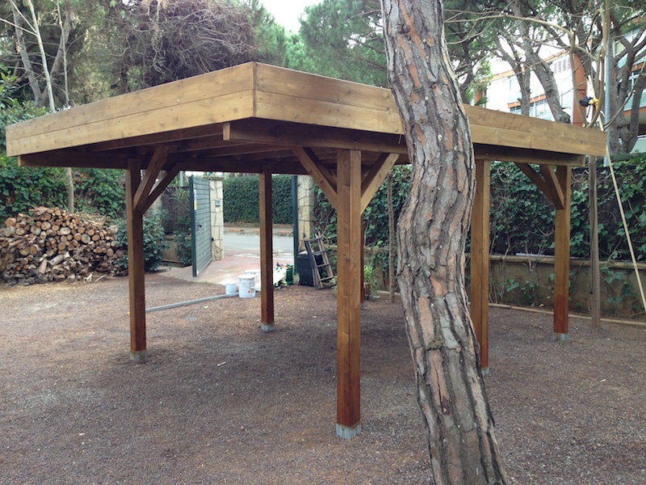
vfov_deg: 42.9
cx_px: 323
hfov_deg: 55.4
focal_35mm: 33
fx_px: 616
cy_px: 242
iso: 64
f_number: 2.4
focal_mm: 4.12
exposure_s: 1/120
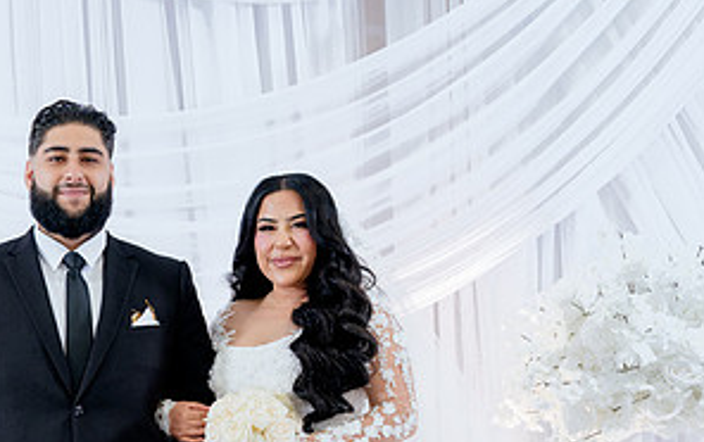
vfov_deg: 20.2
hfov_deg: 31.8
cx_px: 115
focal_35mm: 62
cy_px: 463
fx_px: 1191
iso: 800
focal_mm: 28
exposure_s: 1/160
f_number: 2.8
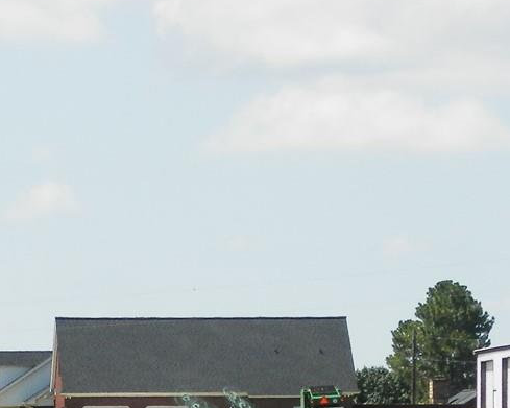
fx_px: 4195
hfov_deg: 6.9
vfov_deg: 5.5
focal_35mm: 278
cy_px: 752
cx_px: 49
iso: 80
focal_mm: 12.2
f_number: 11.4
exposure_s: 1/80
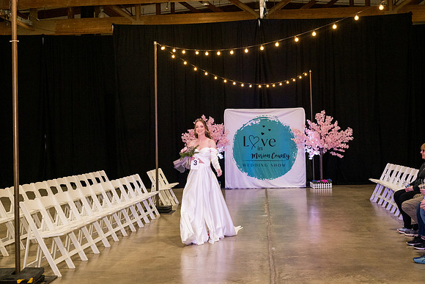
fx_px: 579
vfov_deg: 27.5
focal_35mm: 49
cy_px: 142
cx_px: 212
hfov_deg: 40.3
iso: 3200
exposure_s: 1/400
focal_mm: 49
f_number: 4
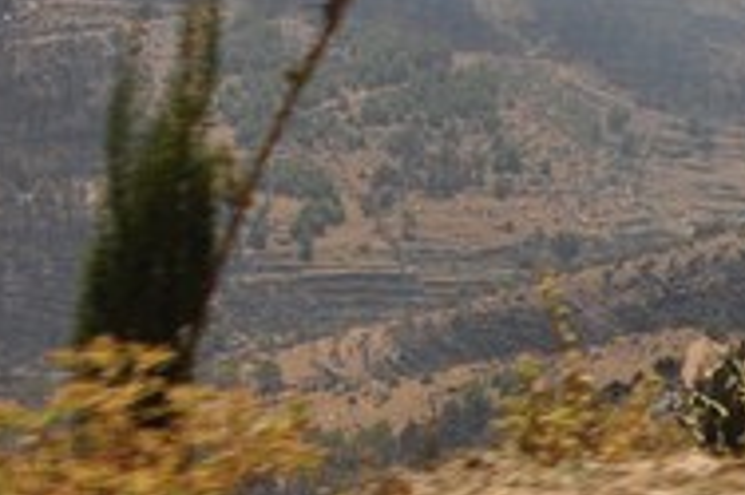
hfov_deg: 18.9
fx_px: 2109
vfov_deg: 12.4
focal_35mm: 102
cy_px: -343
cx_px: -147
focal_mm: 20
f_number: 10
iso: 200
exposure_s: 1/400
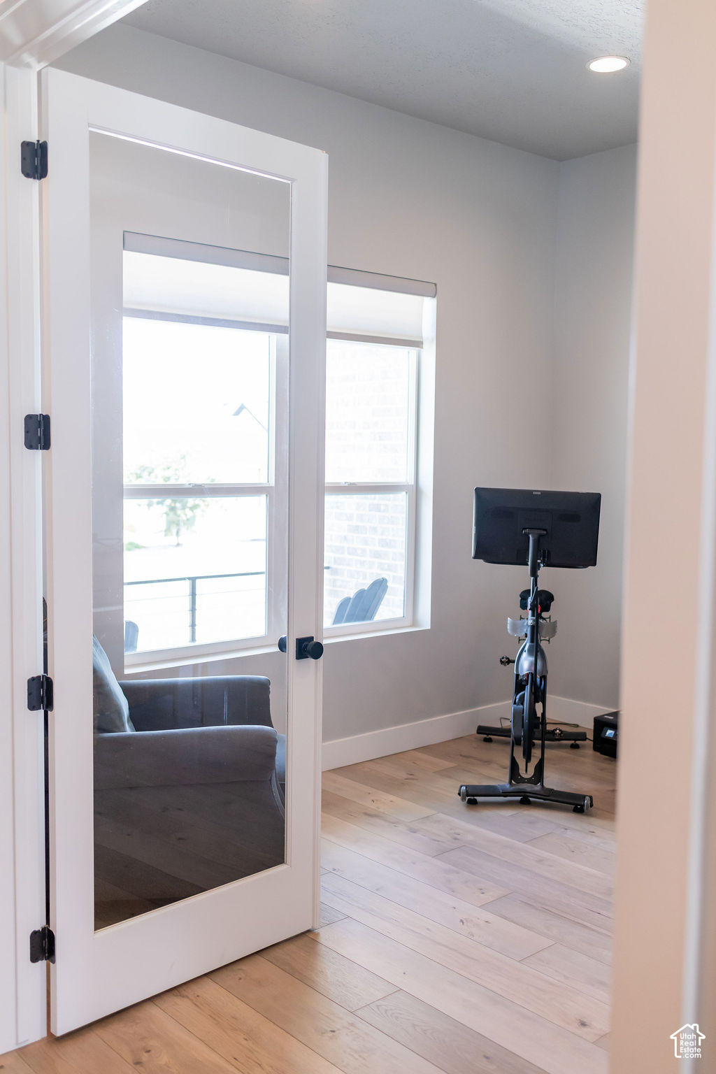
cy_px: 537
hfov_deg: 37.9
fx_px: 1044
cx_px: 358
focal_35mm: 35
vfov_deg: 54.4
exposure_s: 1/250
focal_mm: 35
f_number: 3.2
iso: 800
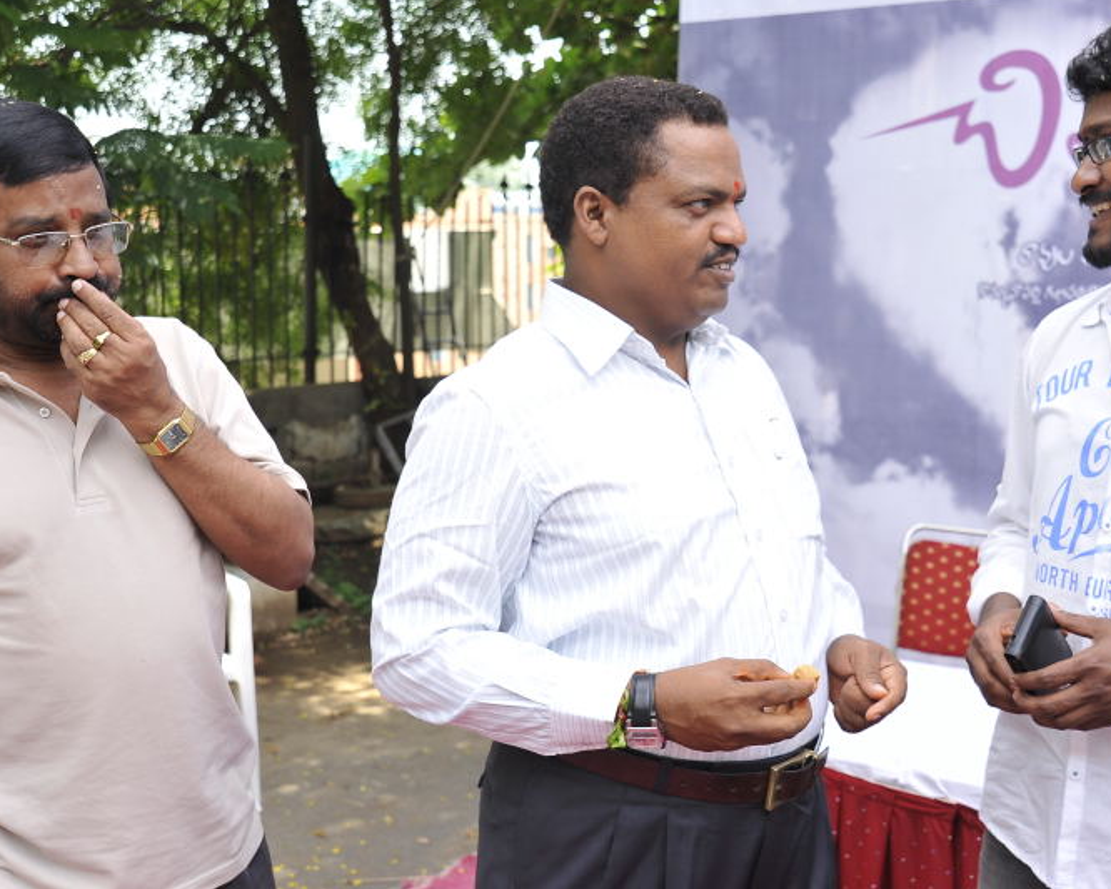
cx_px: 654
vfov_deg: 30.8
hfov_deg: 37.9
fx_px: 1611
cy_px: 443
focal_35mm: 49
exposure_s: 1/160
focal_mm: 34
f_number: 5
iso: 250
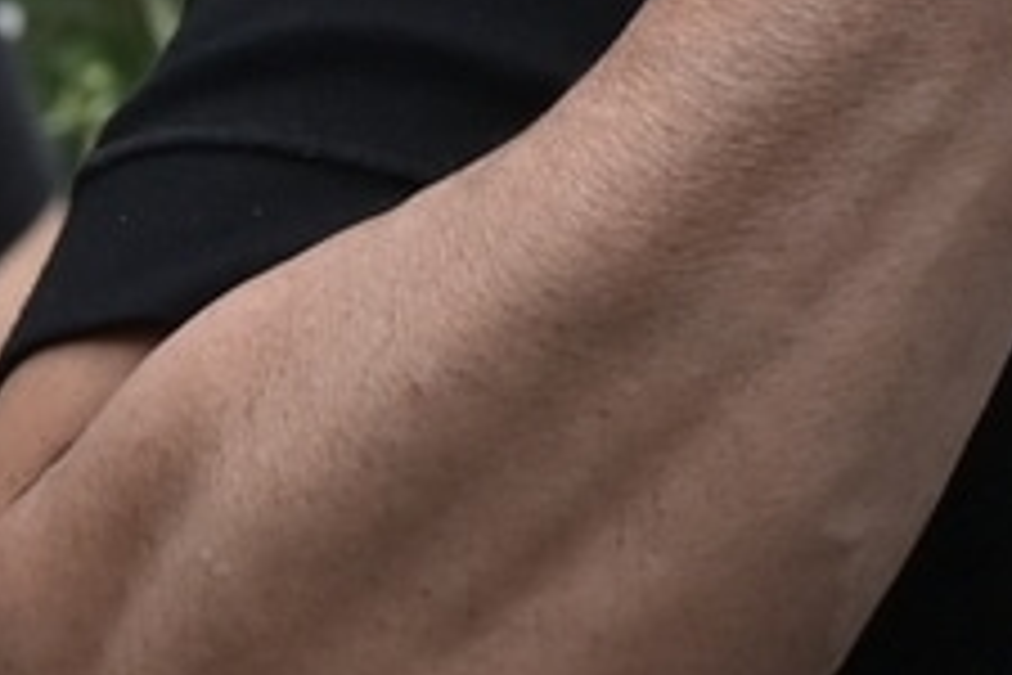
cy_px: -1134
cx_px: 1538
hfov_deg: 3.1
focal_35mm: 667
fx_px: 18749
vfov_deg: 2.0
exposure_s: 1/640
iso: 500
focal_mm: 67
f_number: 8
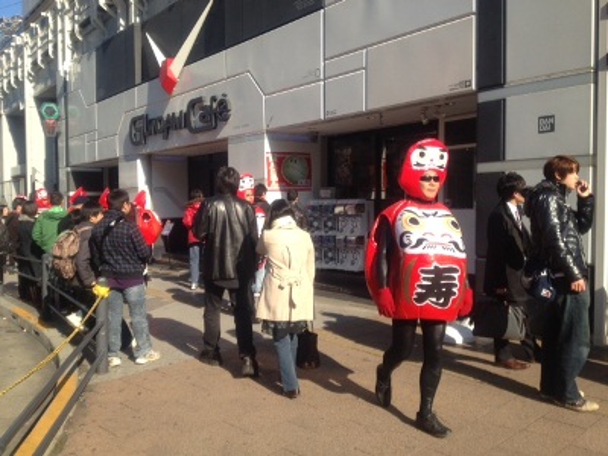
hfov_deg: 52.6
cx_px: 304
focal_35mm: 35
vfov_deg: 40.7
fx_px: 615
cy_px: 228
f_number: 2.4
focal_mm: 4.28
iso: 64
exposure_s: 1/1126
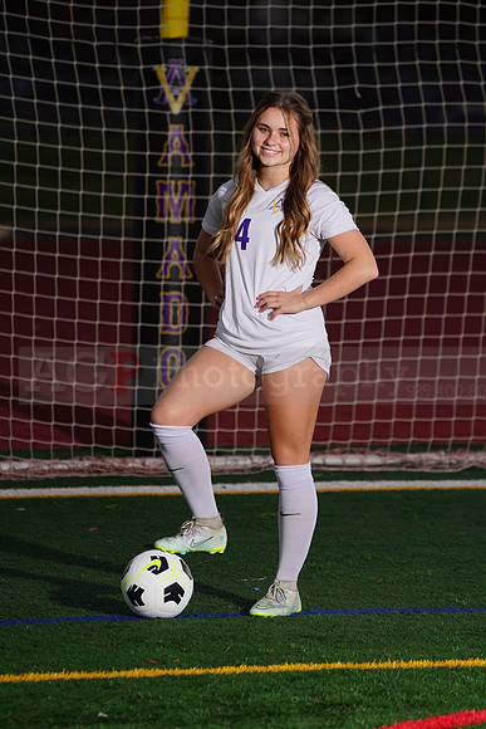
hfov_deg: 5.4
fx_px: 5120
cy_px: 364
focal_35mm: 253
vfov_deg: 8.1
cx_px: 243
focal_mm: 253
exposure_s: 1/200
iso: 320
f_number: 5.6
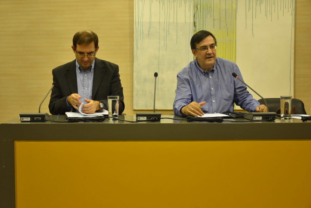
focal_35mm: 51
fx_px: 441
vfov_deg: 26.5
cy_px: 104
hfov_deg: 38.9
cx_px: 156
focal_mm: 34
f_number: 5
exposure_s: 1/100
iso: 1600
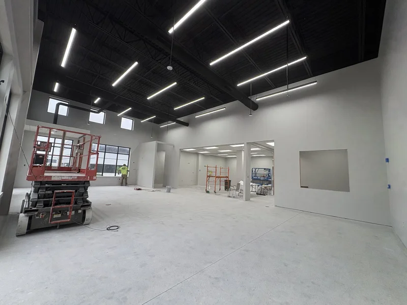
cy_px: 152
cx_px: 204
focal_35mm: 14
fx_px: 165
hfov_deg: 102.1
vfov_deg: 85.7
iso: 80
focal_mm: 2.22
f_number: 2.2
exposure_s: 1/130
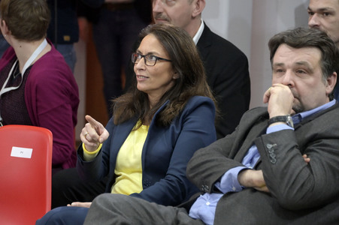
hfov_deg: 11.4
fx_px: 1694
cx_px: 170
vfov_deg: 7.6
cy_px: 112
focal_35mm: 180
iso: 8000
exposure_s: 1/640
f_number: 5.6
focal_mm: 180
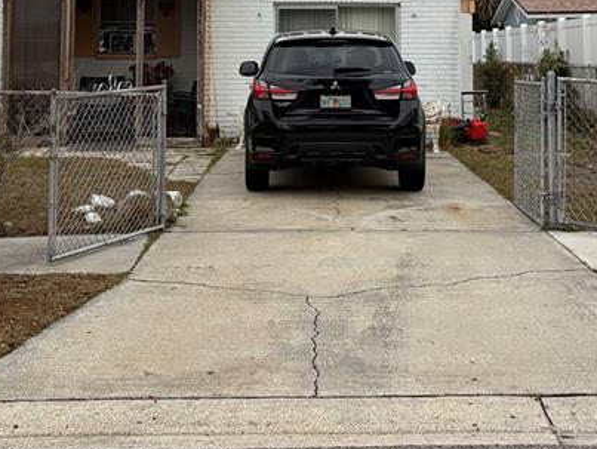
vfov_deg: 21.4
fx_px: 1139
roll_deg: +0.1
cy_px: -16
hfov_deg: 29.3
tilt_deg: +4.7
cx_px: 268
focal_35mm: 66
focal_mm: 5.96
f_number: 1.6
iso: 50
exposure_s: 1/3623
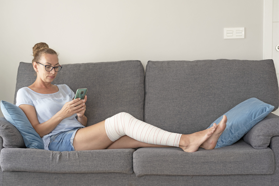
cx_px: 140
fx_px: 388
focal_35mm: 50
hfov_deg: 39.6
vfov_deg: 27.0
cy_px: 93
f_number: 3.5
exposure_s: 1/25
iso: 400
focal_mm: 50
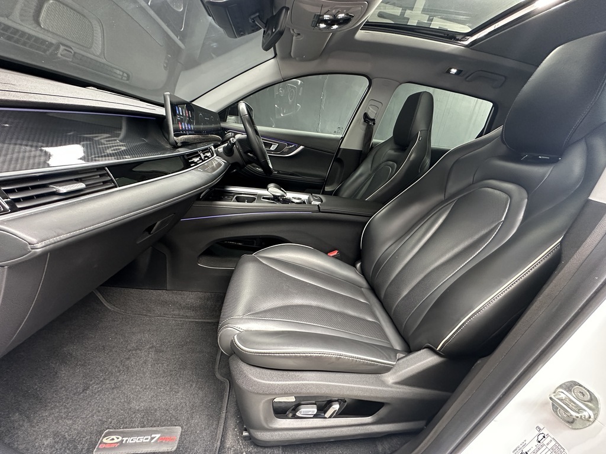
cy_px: 227
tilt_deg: -19.3
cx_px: 303
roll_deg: -9.1
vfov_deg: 85.7
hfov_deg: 102.1
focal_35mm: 14
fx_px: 245
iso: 500
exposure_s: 1/60
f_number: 2.2
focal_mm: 2.22
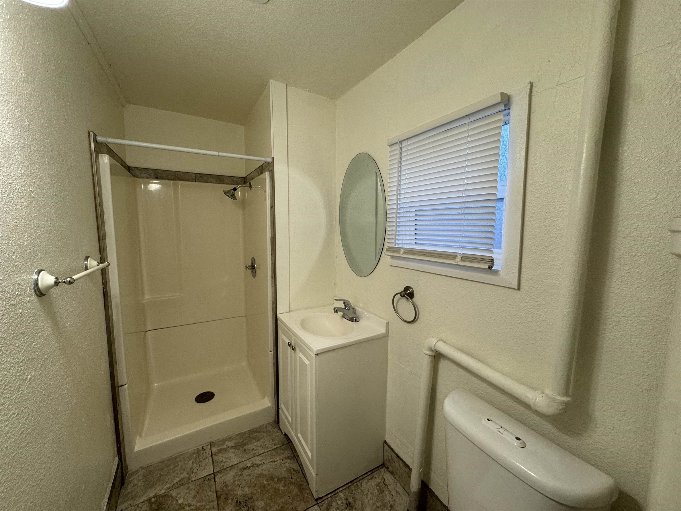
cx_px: 340
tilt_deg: -7.4
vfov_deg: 85.7
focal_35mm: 14
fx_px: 275
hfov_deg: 102.1
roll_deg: -0.8
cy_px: 256
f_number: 2.2
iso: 125
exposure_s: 1/120
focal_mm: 2.22
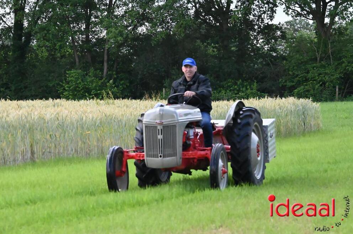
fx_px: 2155
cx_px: 176
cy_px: 117
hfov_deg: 9.4
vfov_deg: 6.2
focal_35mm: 220
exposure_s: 1/8000
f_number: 13
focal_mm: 220
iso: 32000
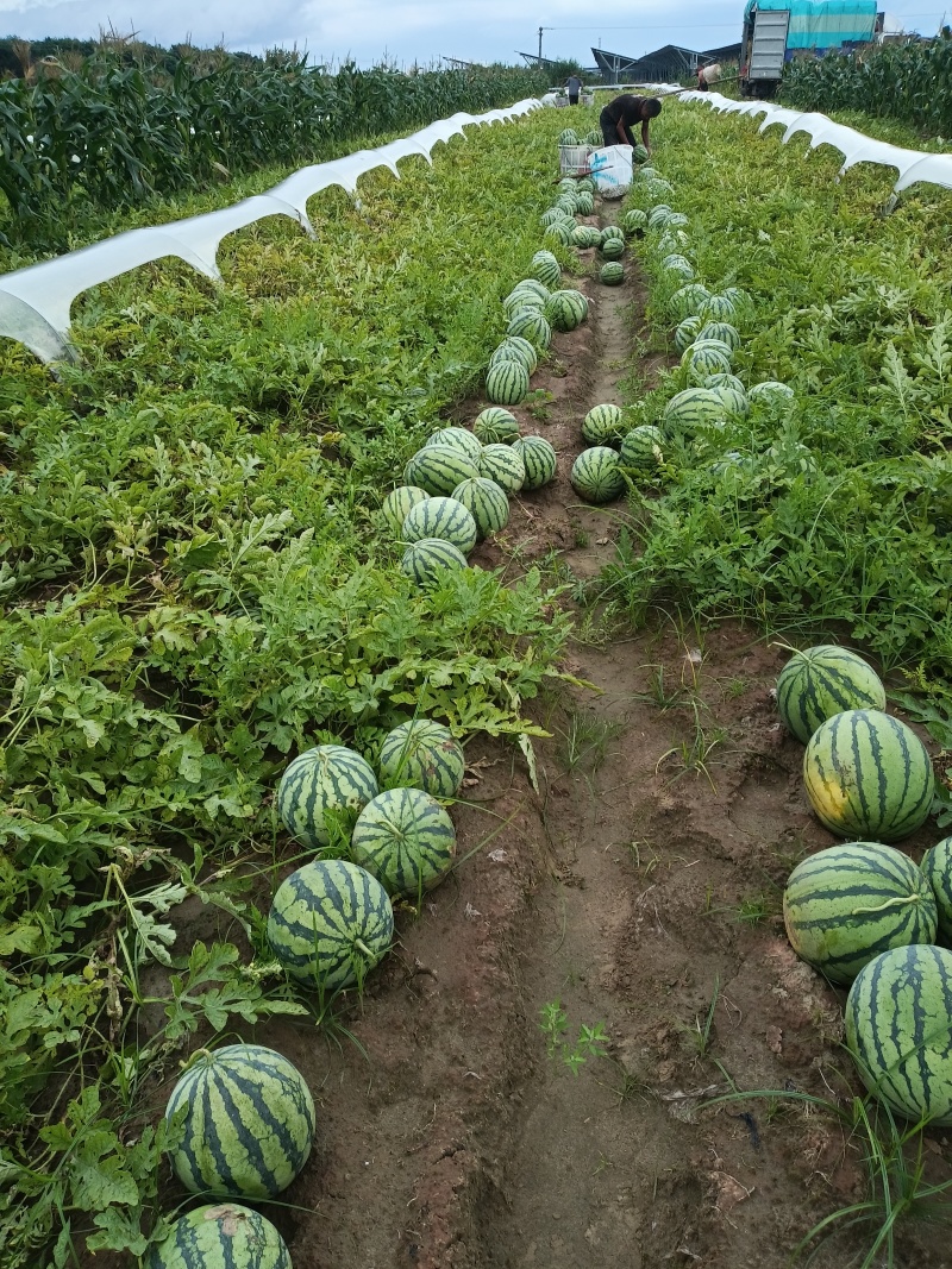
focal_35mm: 27
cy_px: 634
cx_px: 476
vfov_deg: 65.3
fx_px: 990
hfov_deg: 51.3
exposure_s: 1/118
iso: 100
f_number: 1.8
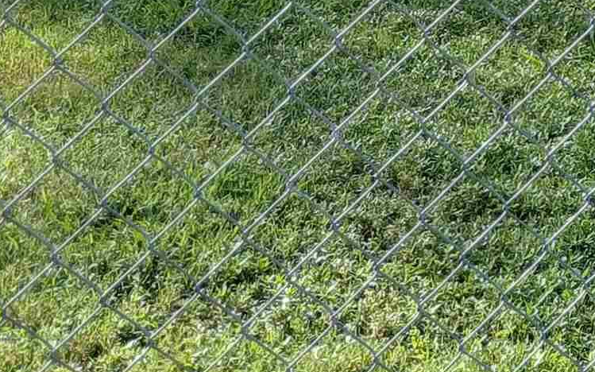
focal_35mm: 113
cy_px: -538
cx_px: 1111
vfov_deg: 10.0
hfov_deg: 15.5
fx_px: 1832
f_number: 1.8
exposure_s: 1/229
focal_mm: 3.98
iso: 20
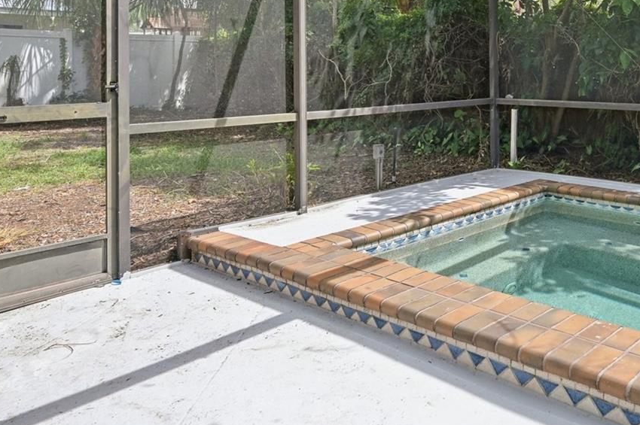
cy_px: 65
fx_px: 585
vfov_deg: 38.0
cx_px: 521
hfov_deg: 53.2
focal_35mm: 33
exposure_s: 1/250
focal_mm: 17.5
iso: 400
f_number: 8
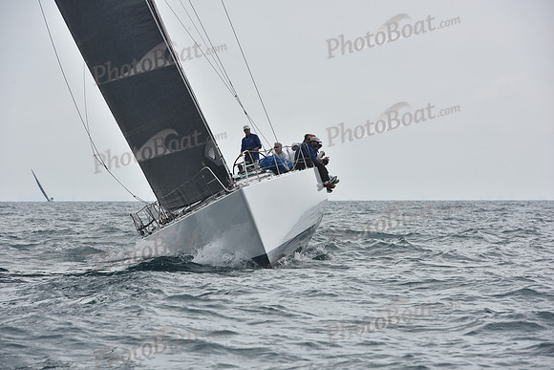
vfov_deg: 6.9
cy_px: 185
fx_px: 3078
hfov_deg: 10.3
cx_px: 277
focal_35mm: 200
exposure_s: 1/800
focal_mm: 200
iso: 250
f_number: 11
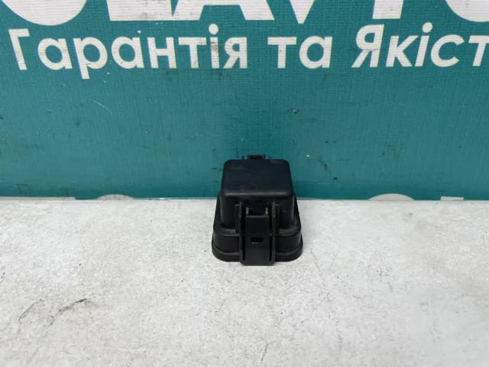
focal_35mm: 26
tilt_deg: -31.8
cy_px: 184
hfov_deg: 67.3
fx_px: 367
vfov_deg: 53.1
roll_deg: +2.1
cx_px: 244
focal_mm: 4.2
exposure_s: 1/100
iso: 80
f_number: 1.6
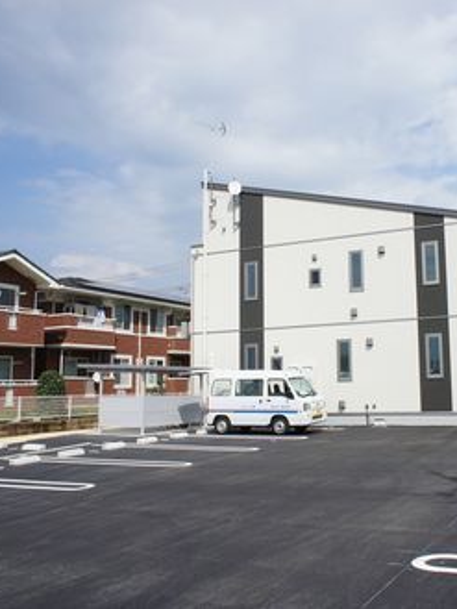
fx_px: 616
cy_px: 304
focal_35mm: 35
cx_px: 361
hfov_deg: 39.3
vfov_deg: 52.6
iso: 200
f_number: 11
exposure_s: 1/320
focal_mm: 16
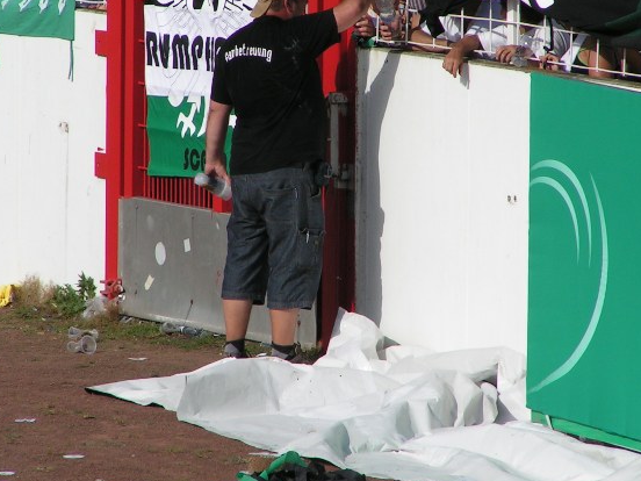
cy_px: 150
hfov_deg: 3.6
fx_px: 10203
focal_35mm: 551
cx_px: 301
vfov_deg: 2.7
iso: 50
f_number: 5.6
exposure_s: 1/1000
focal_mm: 58
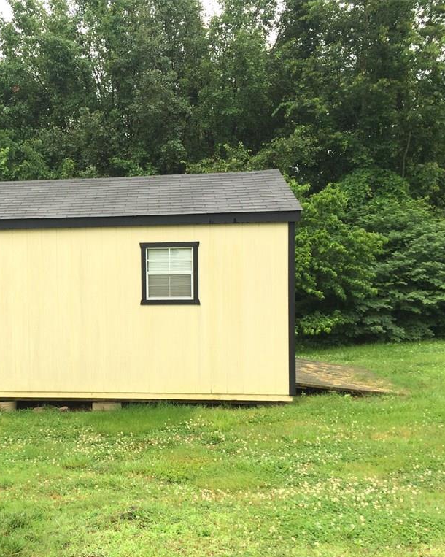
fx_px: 626
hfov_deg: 37.4
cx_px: 74
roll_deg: +1.1
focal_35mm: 38
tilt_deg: -3.1
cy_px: 280
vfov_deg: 47.9
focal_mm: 4.15
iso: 32
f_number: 2.2
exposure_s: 1/153
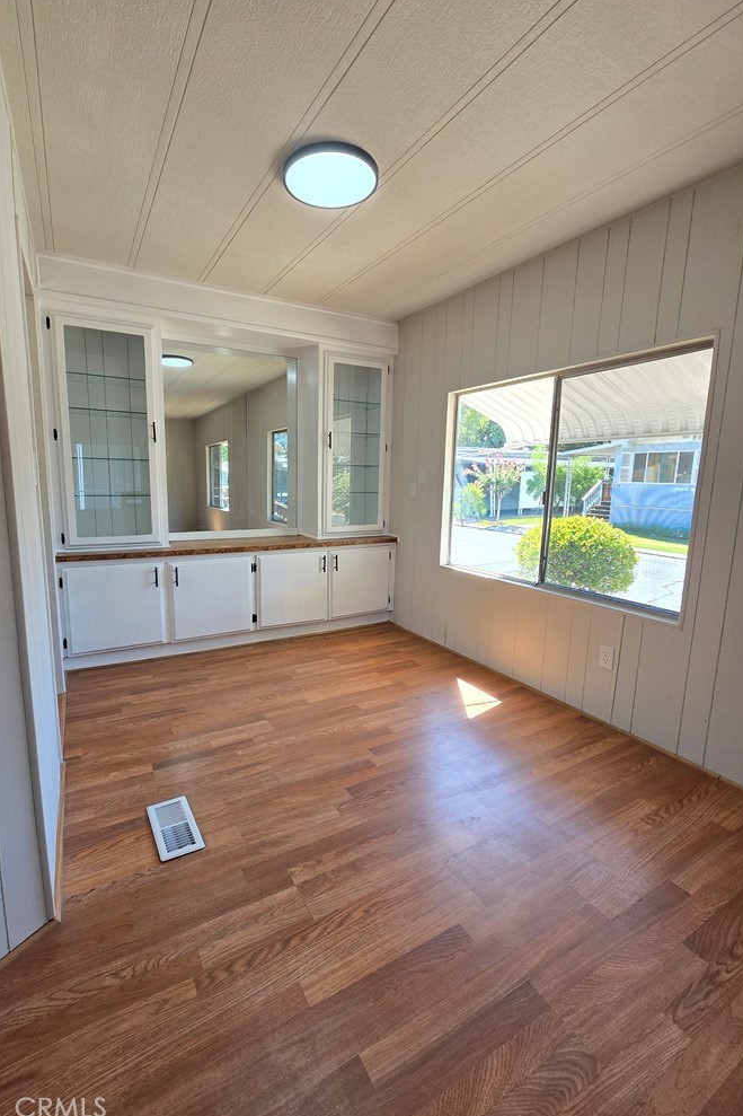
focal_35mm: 14
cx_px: 322
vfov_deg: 104.2
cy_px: 546
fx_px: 434
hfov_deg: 80.8
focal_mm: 2.2
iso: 80
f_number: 2.2
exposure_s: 1/120
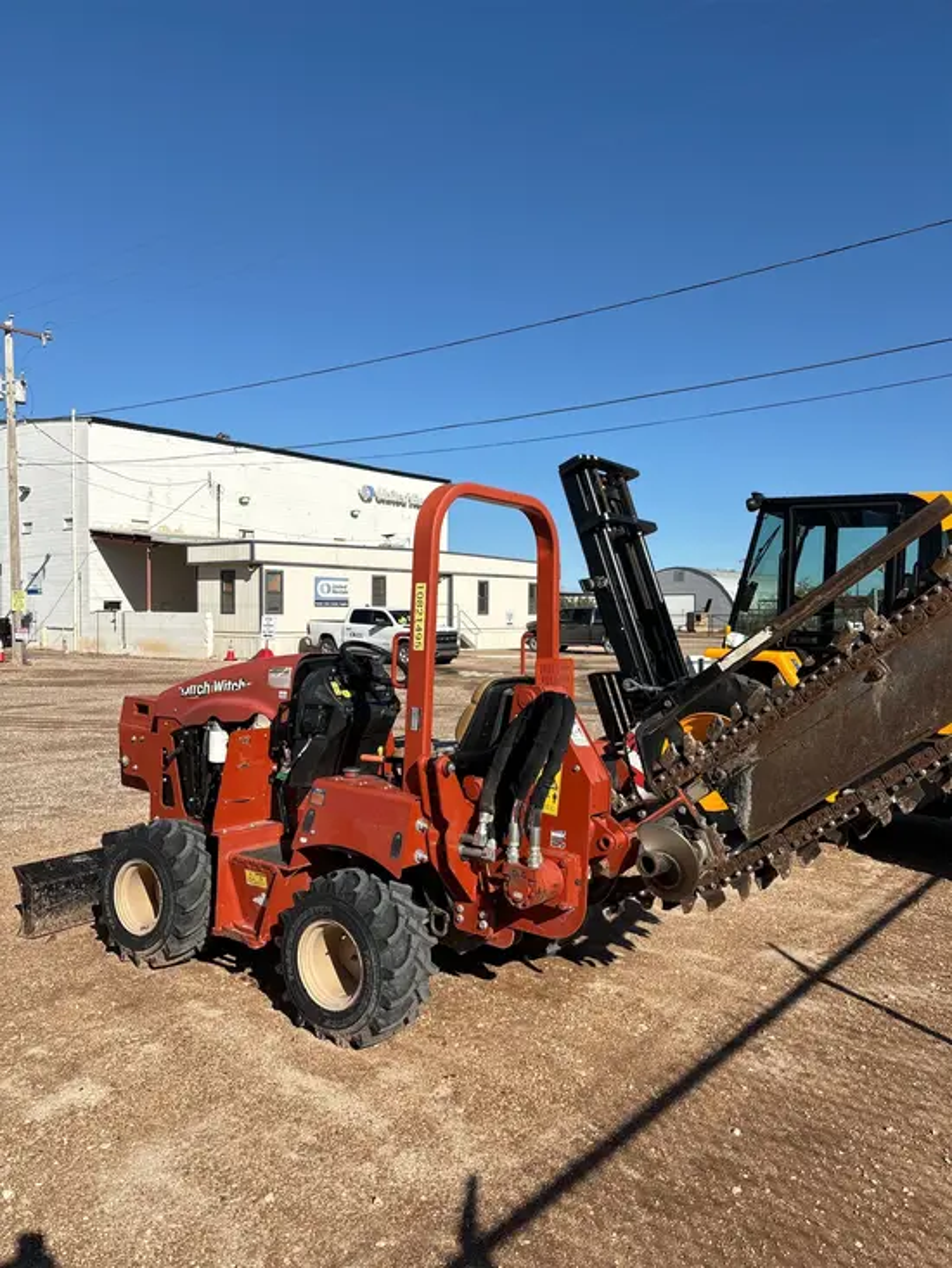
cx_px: 476
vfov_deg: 67.3
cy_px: 634
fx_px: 953
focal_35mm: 26
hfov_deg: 53.1
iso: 50
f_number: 1.6
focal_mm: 5.96
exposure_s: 1/4854
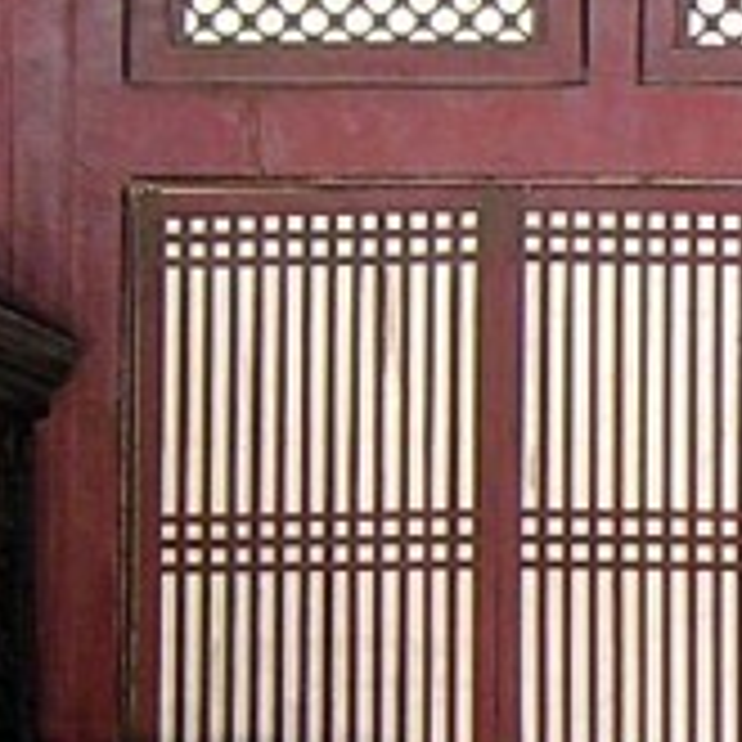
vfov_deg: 13.6
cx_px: 769
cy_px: 661
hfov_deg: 13.5
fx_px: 3080
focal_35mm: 127
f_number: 2.8
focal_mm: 5.7
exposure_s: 1/6
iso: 100
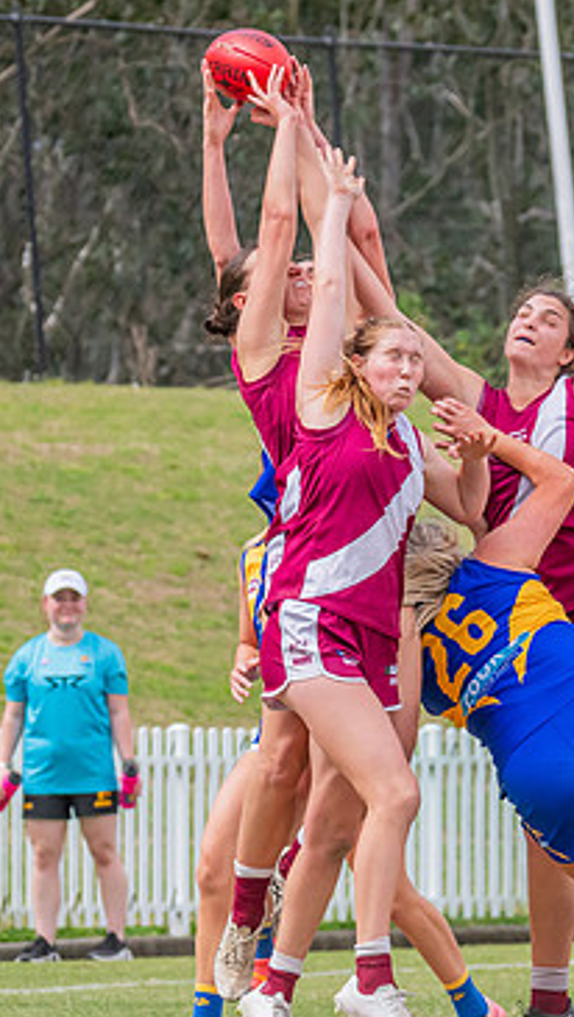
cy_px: 537
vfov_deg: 4.3
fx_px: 13495
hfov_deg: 2.4
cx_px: 348
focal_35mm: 500
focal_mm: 210
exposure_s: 1/1250
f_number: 9
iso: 800
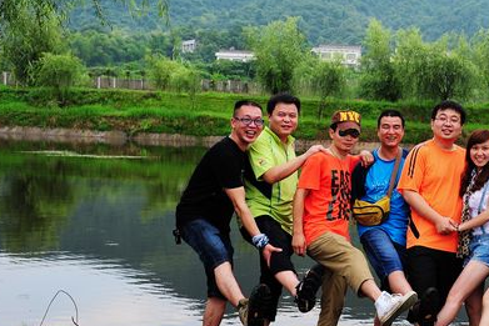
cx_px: 456
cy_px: 152
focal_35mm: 66
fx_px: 897
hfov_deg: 29.1
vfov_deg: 20.6
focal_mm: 34
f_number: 5.6
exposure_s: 1/80
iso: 250
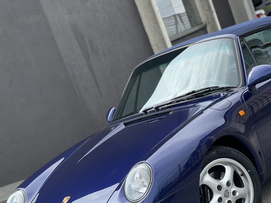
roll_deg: +20.6
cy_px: 174
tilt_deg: -11.0
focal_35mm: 90
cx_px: 187
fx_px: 705
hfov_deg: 21.7
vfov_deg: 16.2
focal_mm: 6
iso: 32
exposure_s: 1/999
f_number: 2
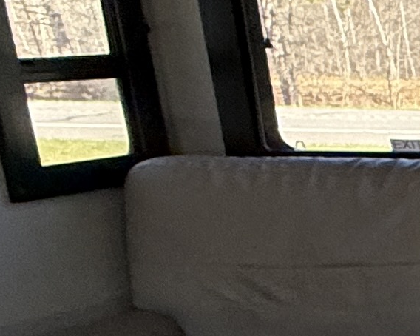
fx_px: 1205
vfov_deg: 15.6
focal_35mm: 97
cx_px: 1295
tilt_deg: -11.9
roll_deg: -1.3
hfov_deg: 11.1
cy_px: 311
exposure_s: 1/99
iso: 200
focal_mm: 2.22
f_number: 2.2
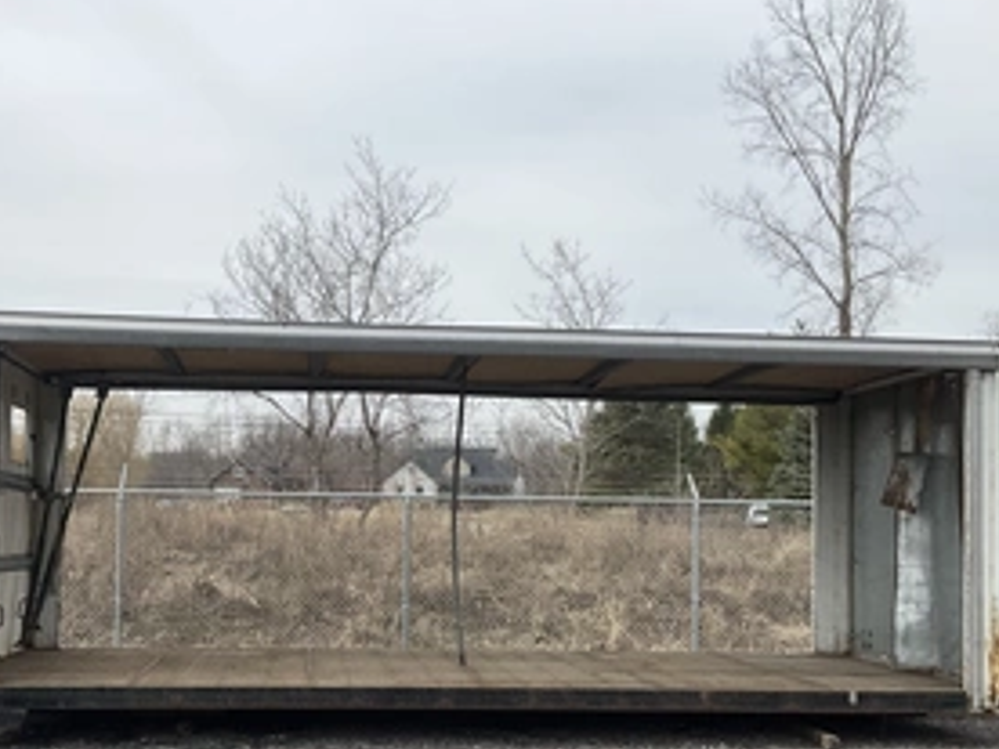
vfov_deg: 34.1
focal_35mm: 42
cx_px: 395
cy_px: 485
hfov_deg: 44.5
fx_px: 1212
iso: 25
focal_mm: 3
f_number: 1.8
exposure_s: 1/2141
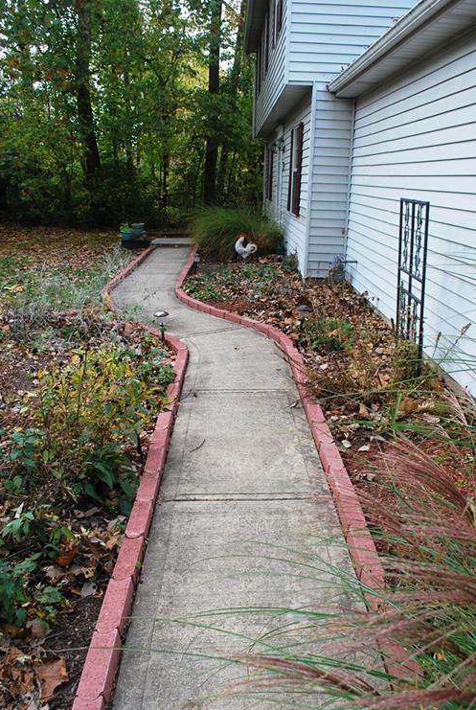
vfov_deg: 65.4
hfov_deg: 46.6
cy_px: 360
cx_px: 242
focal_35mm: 28
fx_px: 553
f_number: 5.6
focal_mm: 18
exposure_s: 1/125
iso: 200
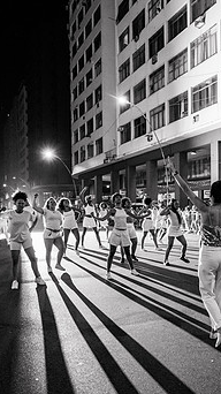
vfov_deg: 60.9
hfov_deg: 36.1
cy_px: 214
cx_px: 155
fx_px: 334
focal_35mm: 32
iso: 3200
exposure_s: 1/200
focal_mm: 18
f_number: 4
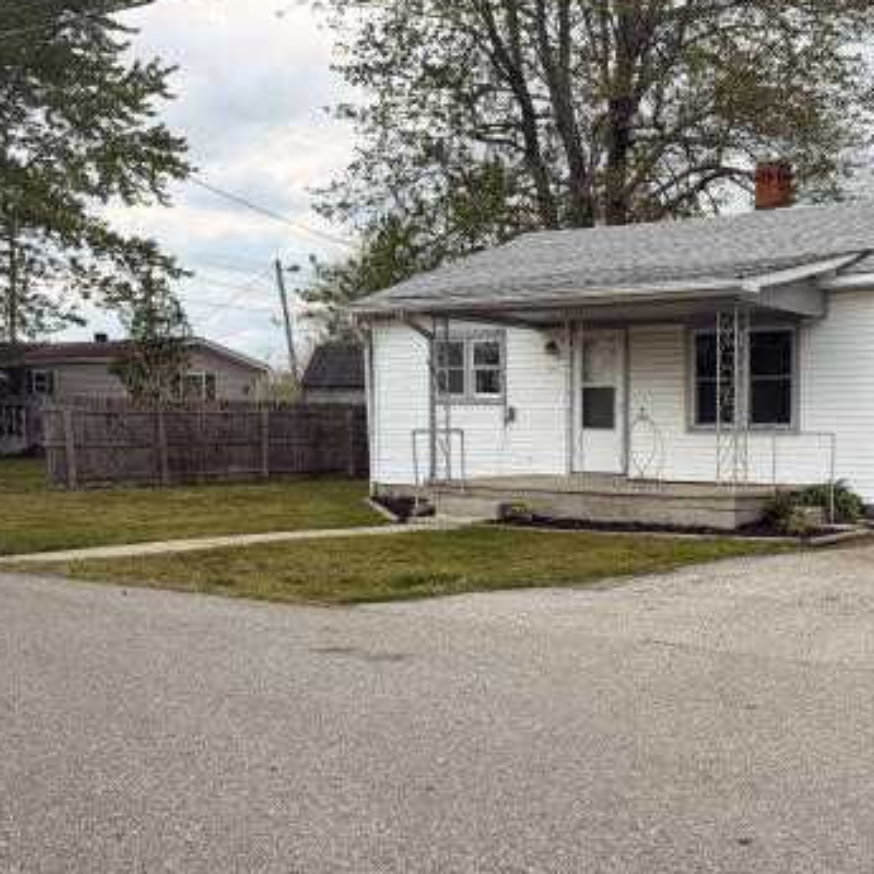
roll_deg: -0.6
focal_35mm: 41
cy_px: 517
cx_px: 749
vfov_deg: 40.8
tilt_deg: -5.1
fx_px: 1171
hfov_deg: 38.7
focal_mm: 6.76
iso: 80
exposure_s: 1/2703
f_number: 1.78
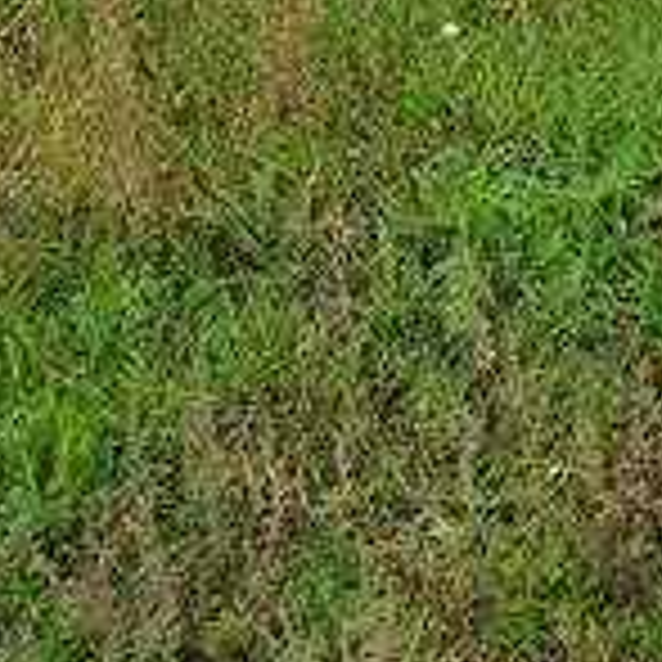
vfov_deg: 26.8
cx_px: 905
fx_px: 1082
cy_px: -266
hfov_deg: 27.3
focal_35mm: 50
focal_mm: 1.8
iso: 50
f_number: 2.2
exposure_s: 1/516
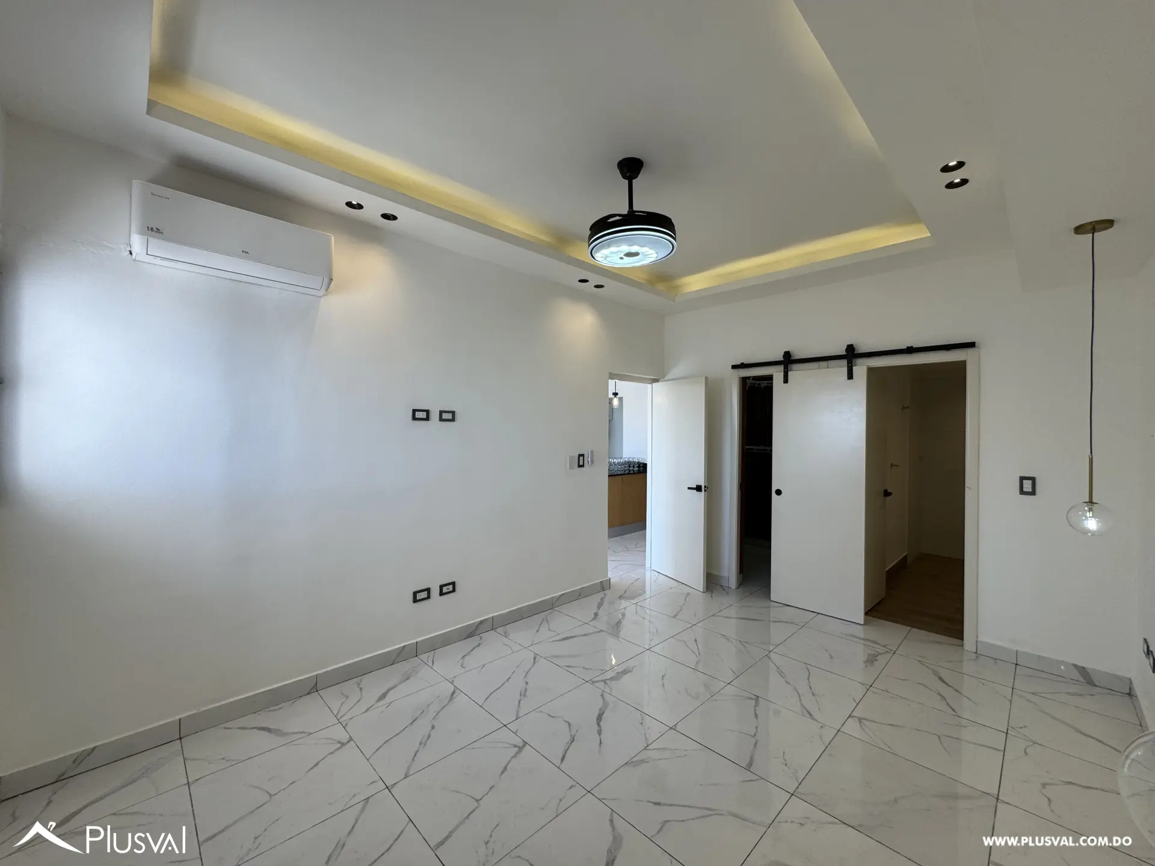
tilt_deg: -0.5
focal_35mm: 14
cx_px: 578
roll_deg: -0.6
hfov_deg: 102.1
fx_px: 467
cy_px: 433
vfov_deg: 85.7
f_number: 2.2
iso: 50
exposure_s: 1/120
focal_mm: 2.22
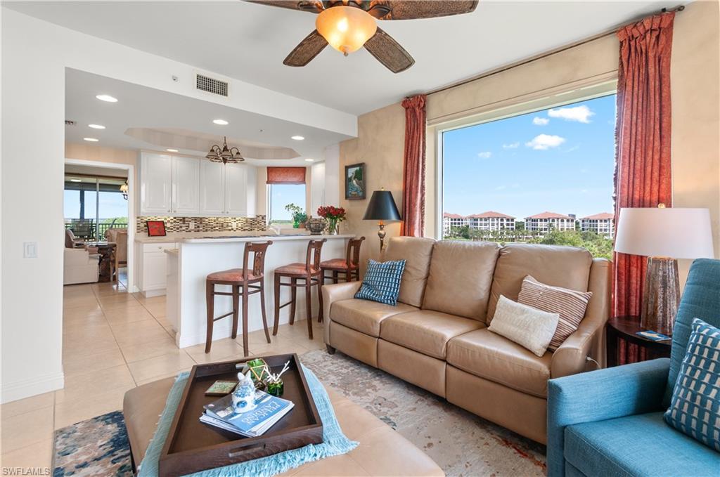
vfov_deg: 77.1
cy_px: 238
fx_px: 299
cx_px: 360
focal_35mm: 15
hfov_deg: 100.5
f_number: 8
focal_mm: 10
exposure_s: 1/15
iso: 200
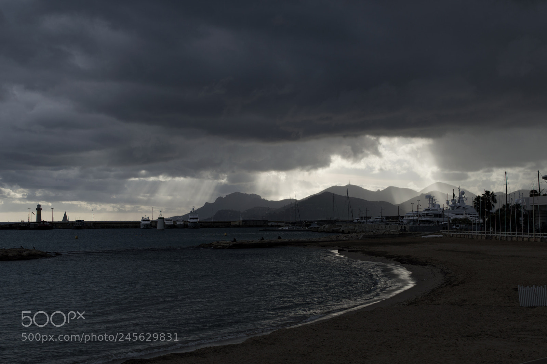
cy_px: 182
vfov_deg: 25.7
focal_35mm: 52
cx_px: 274
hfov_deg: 37.9
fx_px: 797
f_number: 9
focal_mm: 35
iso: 100
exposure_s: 1/250
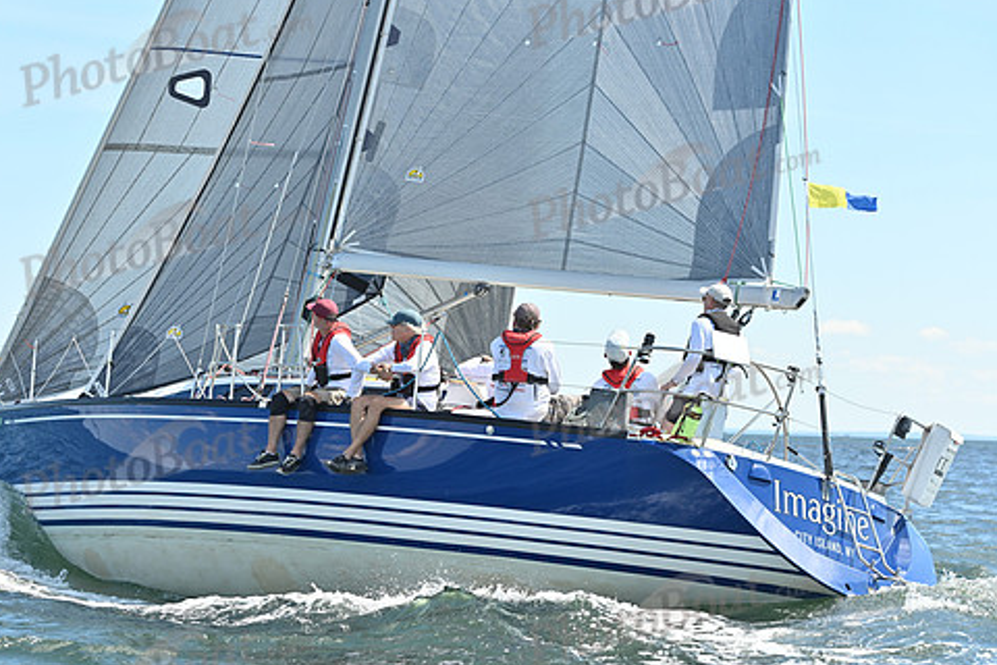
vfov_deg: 13.2
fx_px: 2880
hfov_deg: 19.6
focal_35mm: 104
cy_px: 323
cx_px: 422
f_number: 5
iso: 250
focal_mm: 86
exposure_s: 1/1250
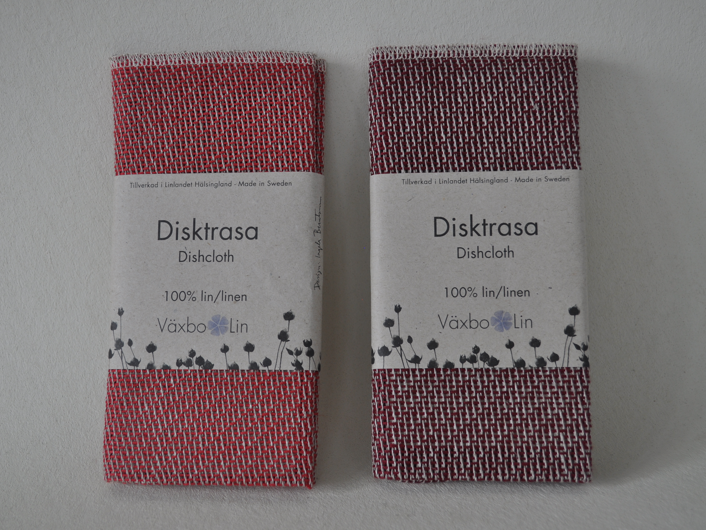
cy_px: 262
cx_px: 343
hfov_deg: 36.2
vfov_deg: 27.5
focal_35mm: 53
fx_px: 1081
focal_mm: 32
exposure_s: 1/125
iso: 250
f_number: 5.6
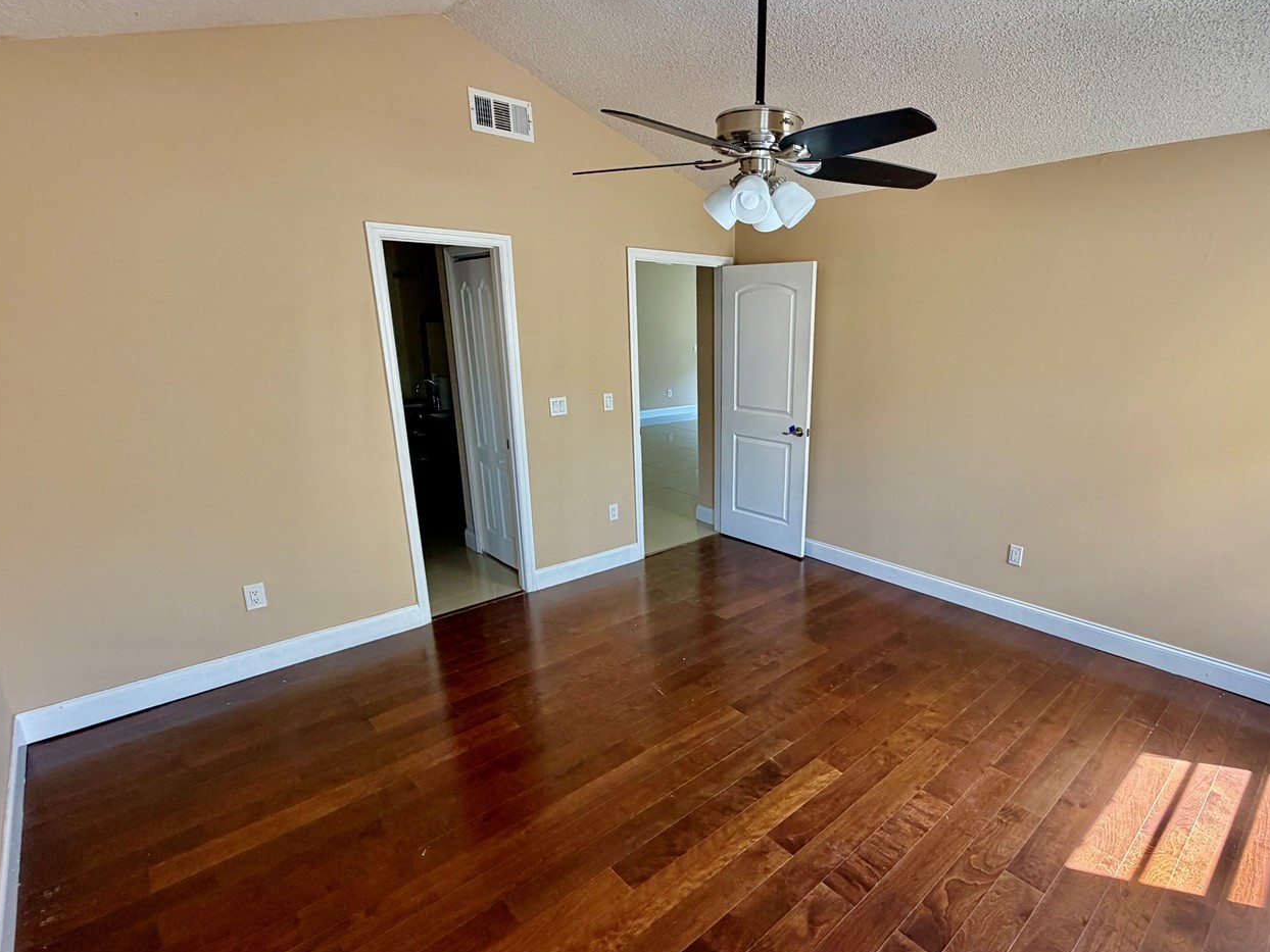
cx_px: 736
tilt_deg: -16.6
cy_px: 502
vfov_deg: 71.5
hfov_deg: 87.1
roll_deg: -0.6
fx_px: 660
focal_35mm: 18
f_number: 2.2
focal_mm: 2.22
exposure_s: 1/121
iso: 160
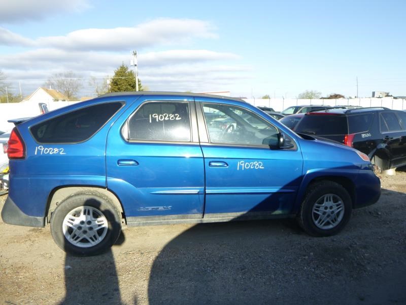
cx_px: 203
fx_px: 293
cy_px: 152
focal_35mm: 25
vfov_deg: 54.9
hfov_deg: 69.4
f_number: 3.9
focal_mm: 4.5
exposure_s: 1/250
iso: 100
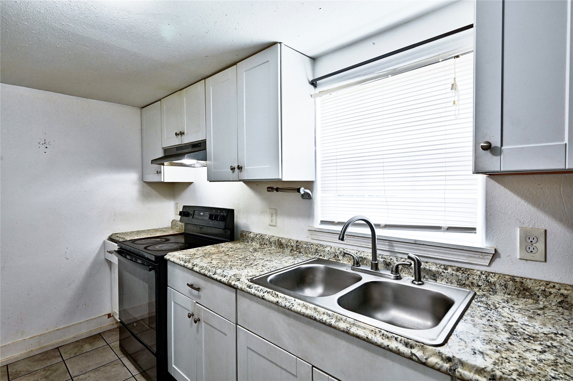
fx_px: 278
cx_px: 286
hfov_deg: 91.7
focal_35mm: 18
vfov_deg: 68.8
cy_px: 190
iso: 400
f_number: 8
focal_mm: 17.5
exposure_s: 1/20
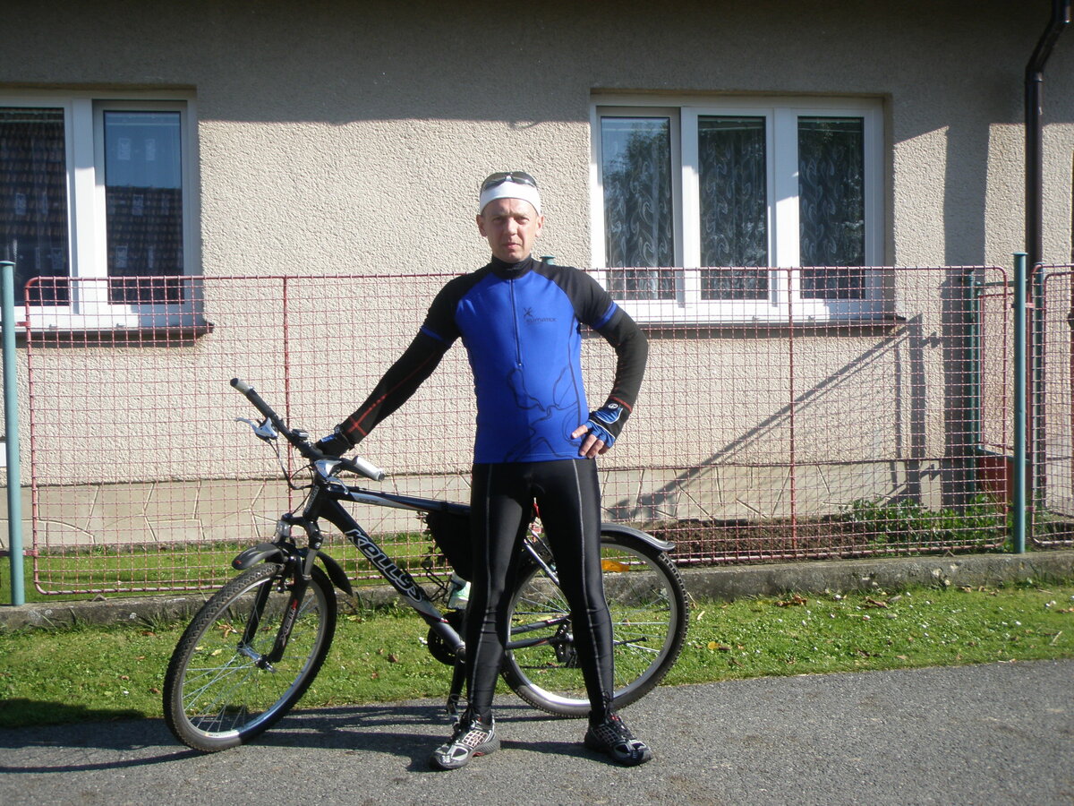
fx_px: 1582
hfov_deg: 37.5
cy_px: 403
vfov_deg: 28.6
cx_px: 537
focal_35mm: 51
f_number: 4
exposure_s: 1/250
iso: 50
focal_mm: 9.1
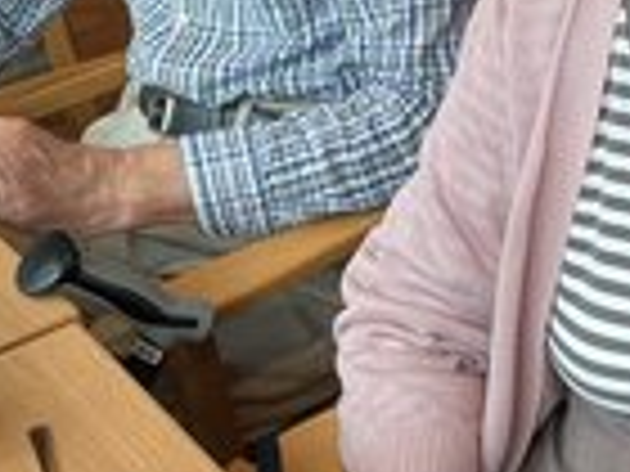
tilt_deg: -16.7
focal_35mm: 83
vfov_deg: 17.1
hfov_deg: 23.4
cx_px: 450
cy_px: -76
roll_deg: +7.4
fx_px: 1511
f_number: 1.8
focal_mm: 3
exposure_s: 1/120
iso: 40
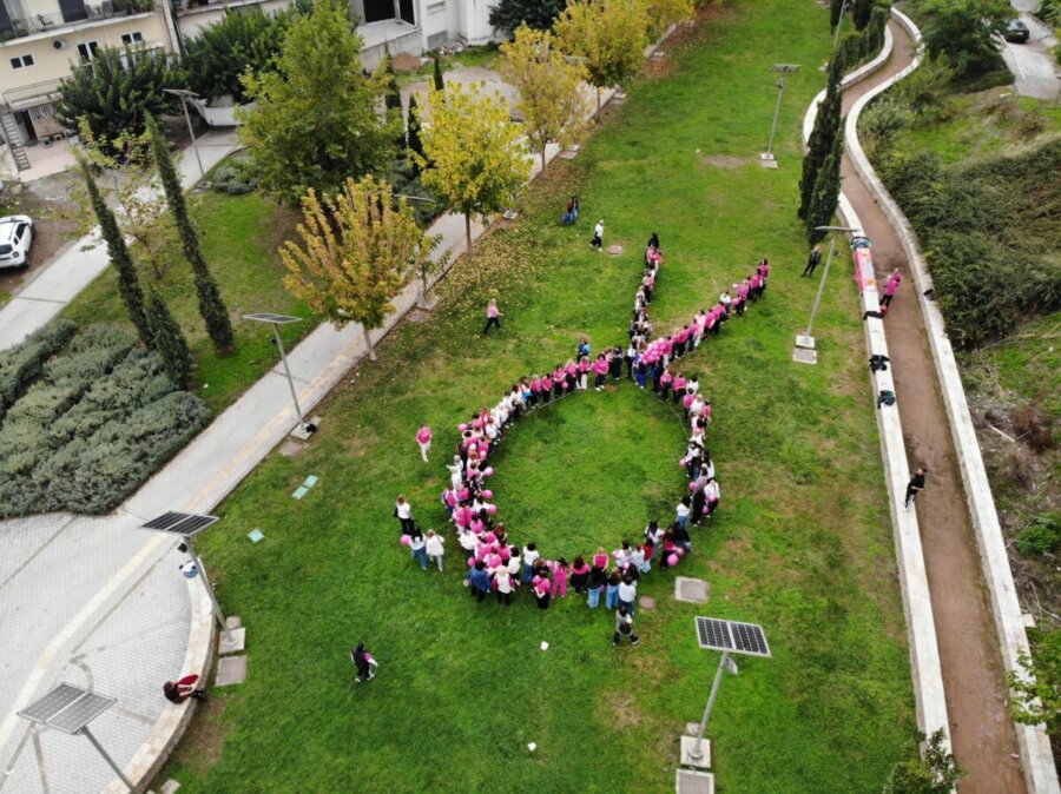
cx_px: 530
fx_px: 735
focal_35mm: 24
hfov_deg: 71.6
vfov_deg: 56.8
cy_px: 397
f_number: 2.8
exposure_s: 1/318
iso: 112
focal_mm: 4.5
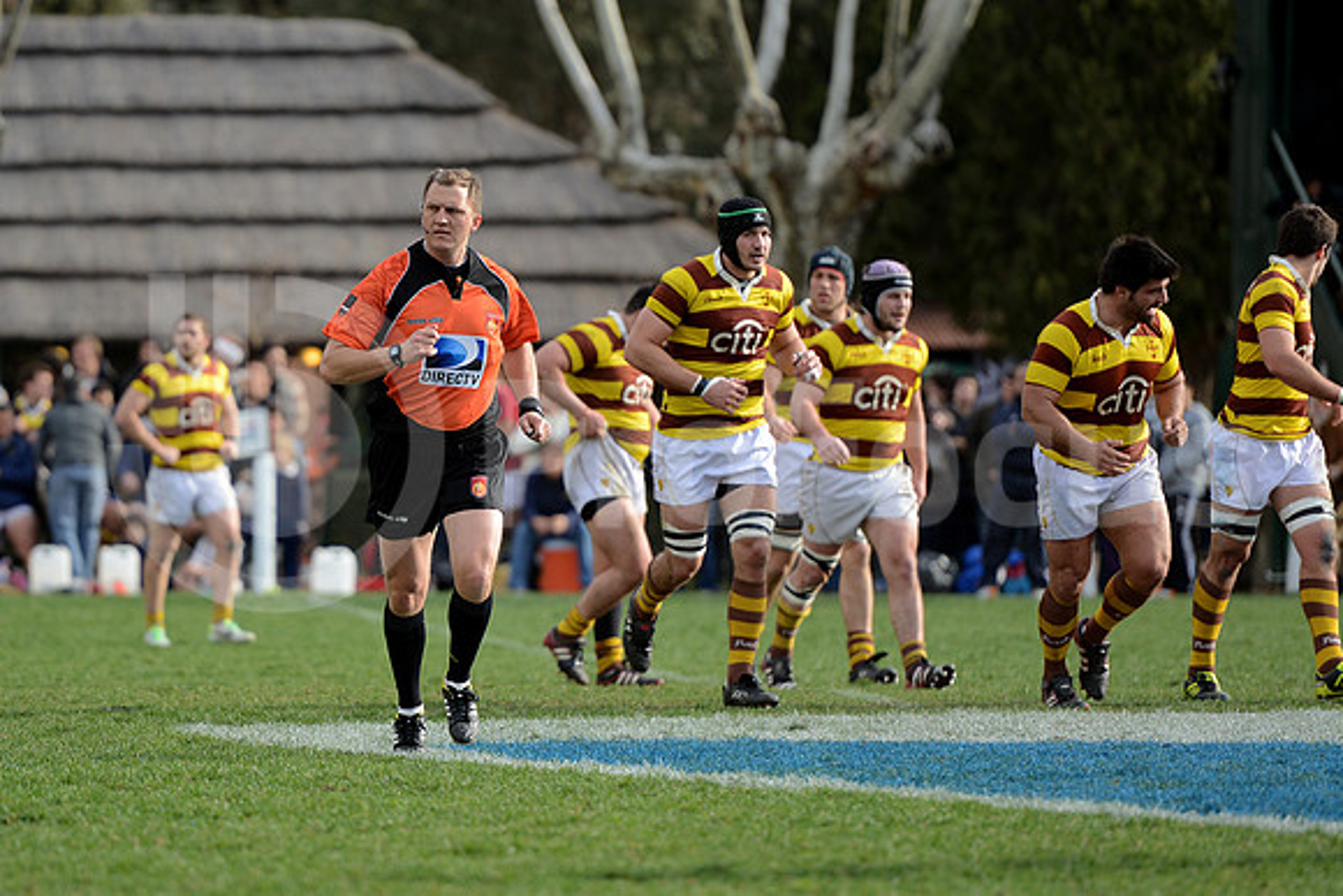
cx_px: 672
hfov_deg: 10.3
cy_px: 448
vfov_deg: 6.9
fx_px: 7463
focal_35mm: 200
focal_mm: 200
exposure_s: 1/800
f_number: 2.8
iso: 250
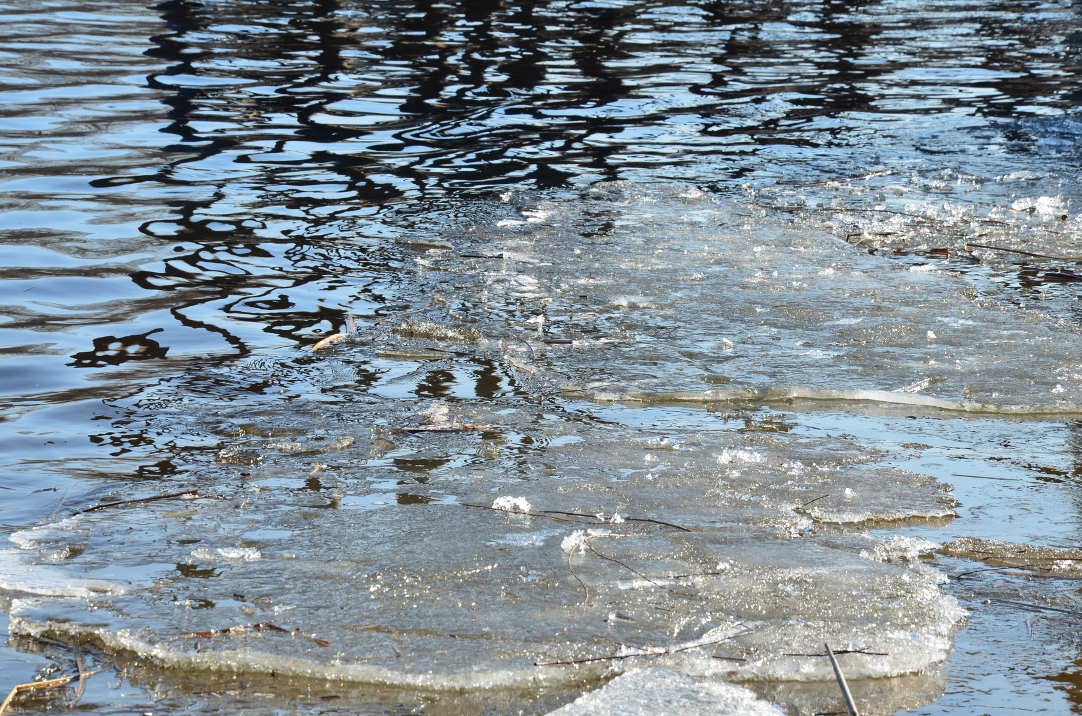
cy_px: 358
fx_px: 4724
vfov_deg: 8.7
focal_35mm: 158
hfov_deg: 13.1
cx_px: 541
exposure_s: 1/125
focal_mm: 105
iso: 140
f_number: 11
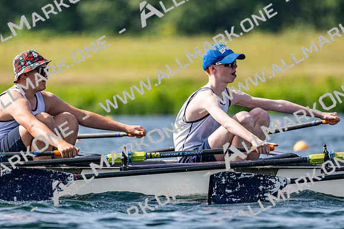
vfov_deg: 2.3
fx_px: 5730
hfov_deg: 3.4
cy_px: 114
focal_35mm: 600
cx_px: 172
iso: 220
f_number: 4.5
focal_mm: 400
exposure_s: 1/2500
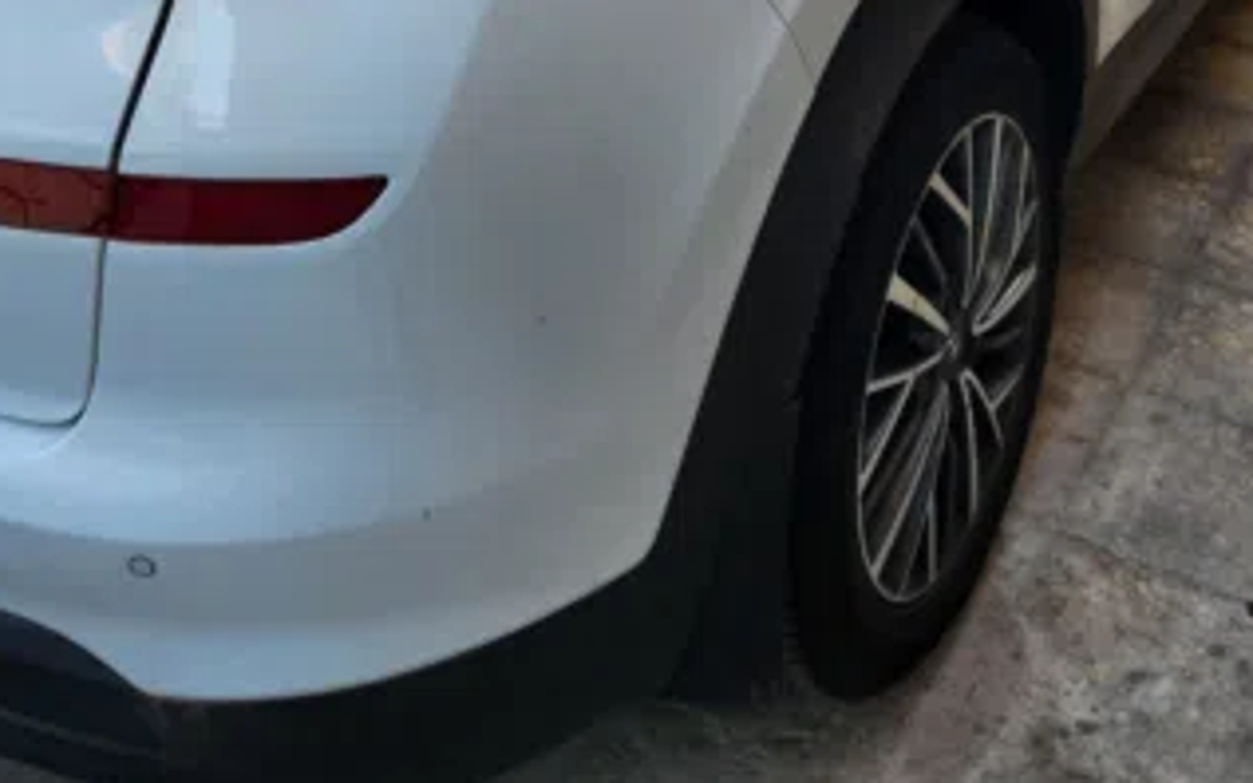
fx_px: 1400
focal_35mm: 41
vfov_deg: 26.6
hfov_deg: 47.9
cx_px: 767
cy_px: -227
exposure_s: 1/180
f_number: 1.8
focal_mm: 5.4
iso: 32
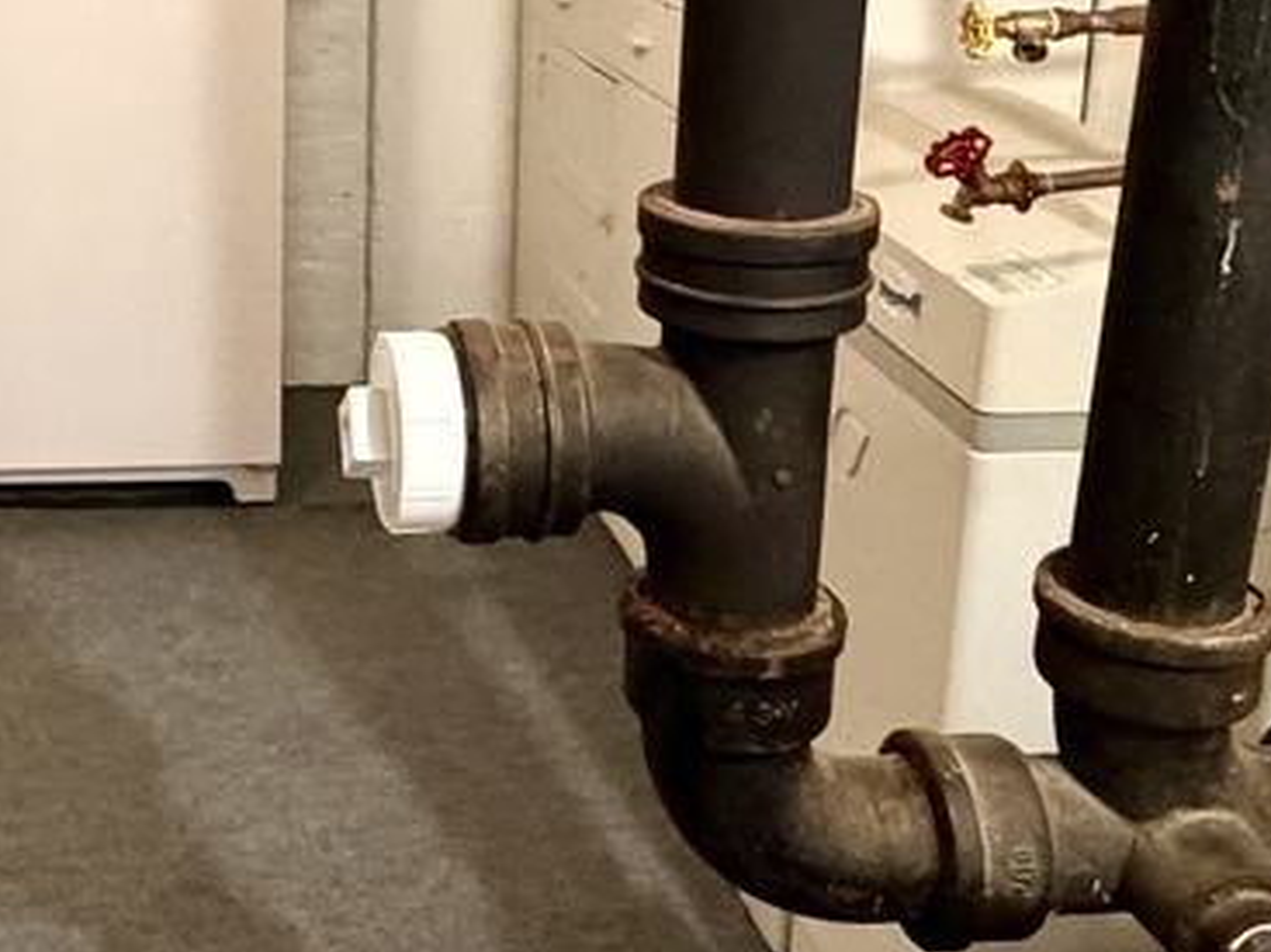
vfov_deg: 26.1
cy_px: 201
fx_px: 2019
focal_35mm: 55
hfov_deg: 33.0
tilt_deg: -15.0
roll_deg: +1.5
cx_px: 107
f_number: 2.2
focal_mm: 2.22
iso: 1000
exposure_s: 1/60
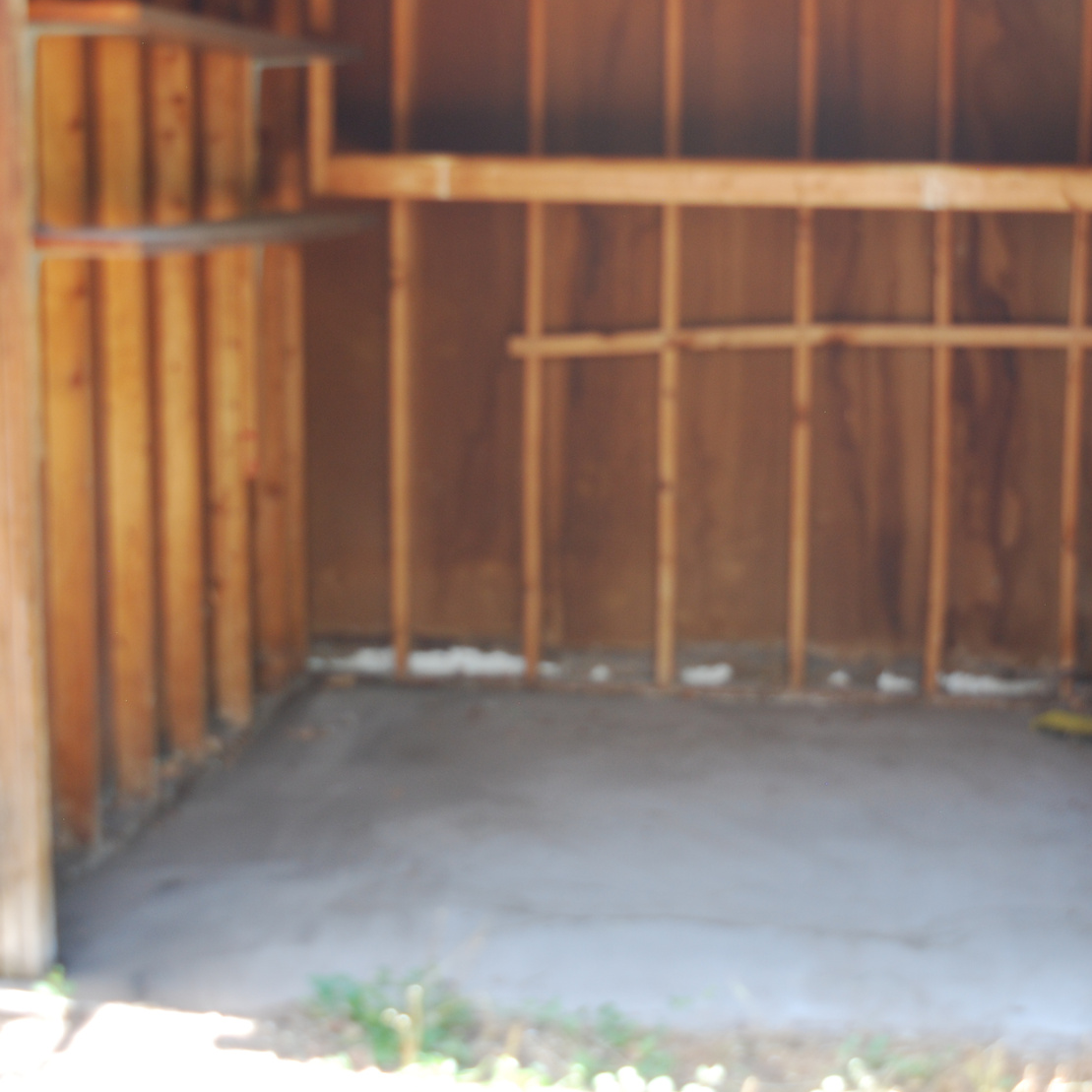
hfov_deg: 26.0
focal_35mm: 66
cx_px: 685
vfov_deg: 26.1
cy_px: 446
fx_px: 2356
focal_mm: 28
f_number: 4.2
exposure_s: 1/60
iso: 200
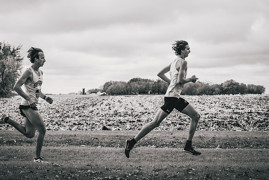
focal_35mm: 81
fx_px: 603
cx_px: 138
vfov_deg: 16.9
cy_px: 90
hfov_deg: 25.2
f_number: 6.3
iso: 400
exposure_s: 1/1000
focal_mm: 77
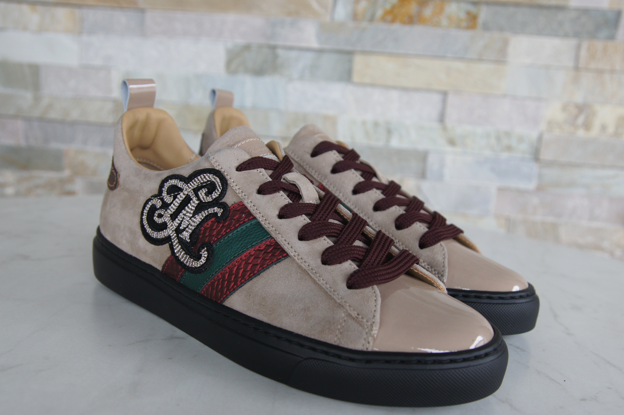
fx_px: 624
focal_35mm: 36
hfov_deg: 53.2
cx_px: 317
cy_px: 216
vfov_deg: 36.8
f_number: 4
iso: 200
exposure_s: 1/50
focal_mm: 22
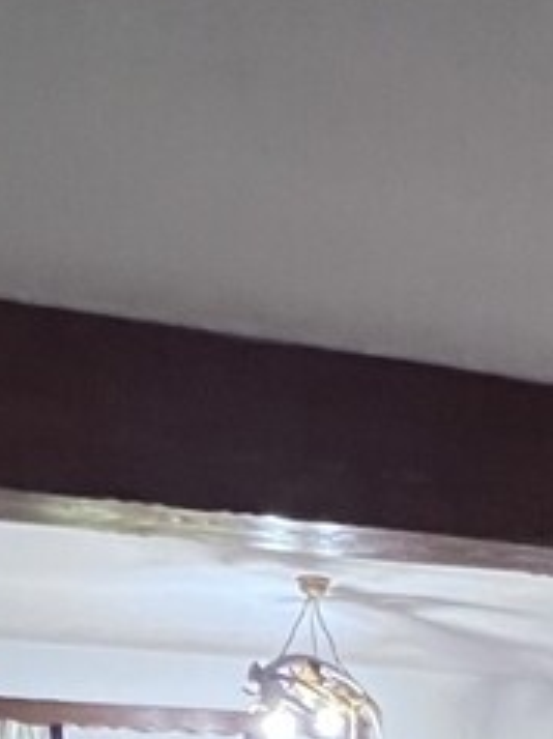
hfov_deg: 25.5
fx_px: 1195
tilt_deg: -14.6
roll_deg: -0.3
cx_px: 457
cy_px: 1248
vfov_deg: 23.2
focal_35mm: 56
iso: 1000
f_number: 1.8
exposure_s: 1/25
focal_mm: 1.57
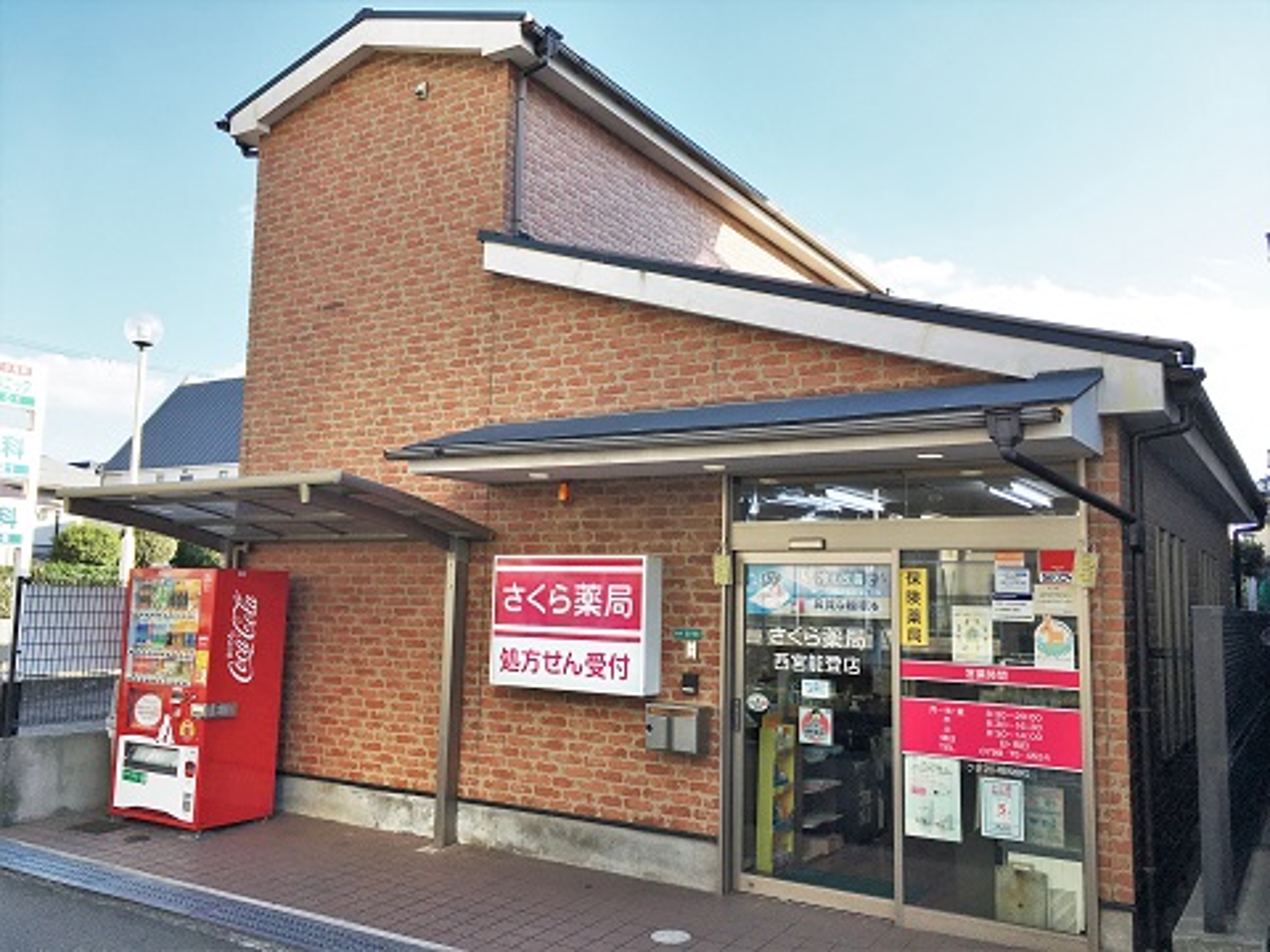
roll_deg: -2.0
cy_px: 476
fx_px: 1064
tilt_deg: +4.6
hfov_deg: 61.7
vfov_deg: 48.2
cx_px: 635
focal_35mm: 29
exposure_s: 1/785
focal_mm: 4.15
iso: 25
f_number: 2.2
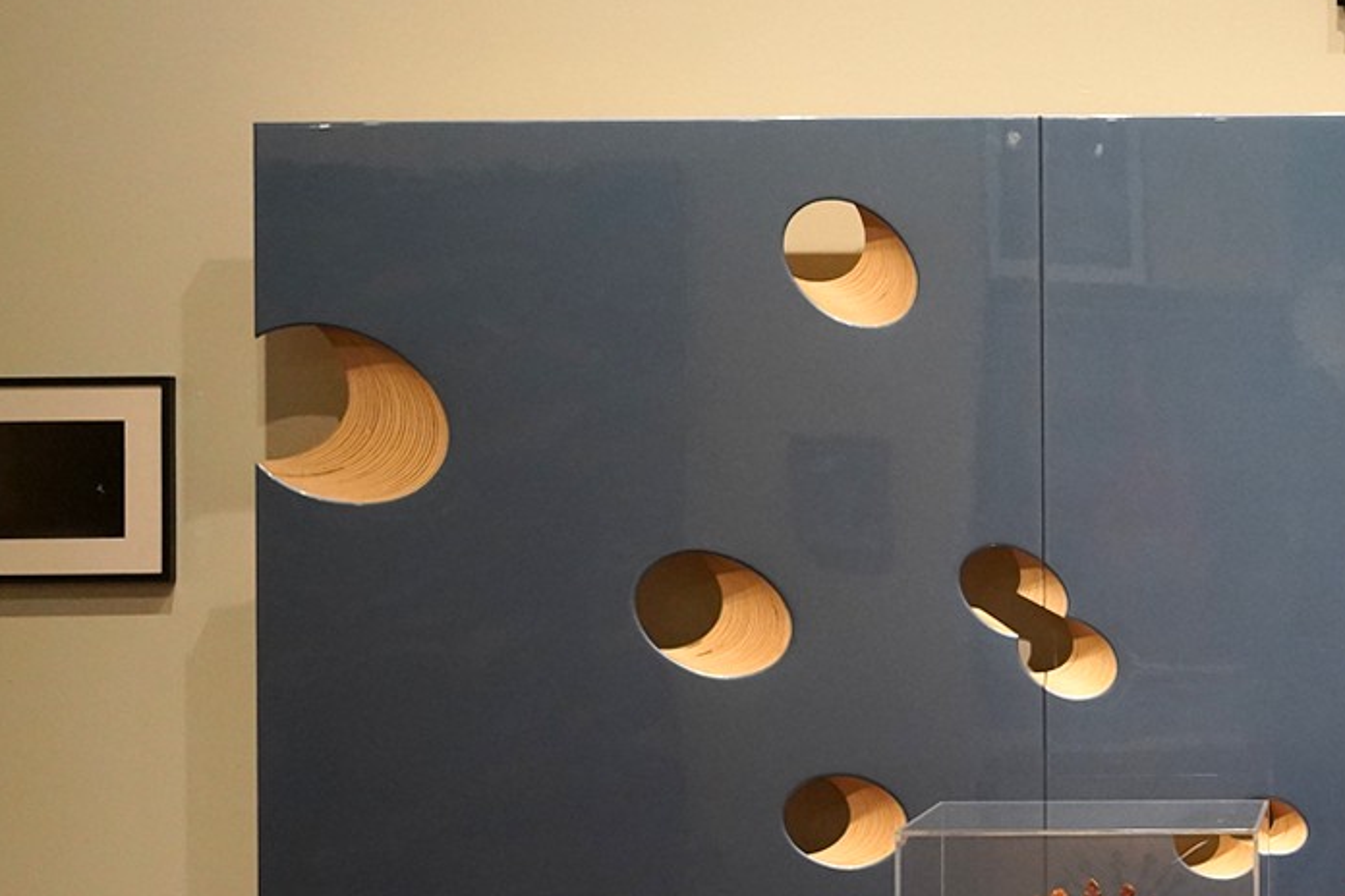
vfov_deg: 14.9
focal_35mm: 92
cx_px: 1480
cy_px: 516
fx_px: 3437
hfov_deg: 21.0
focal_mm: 32
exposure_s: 1/100
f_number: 4.5
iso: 3200
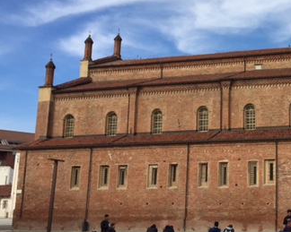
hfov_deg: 31.3
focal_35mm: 56
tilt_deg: +11.8
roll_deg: +1.2
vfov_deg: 27.1
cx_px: 287
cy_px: 98
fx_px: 482
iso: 32
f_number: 2.2
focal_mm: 4.15
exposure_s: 1/1883
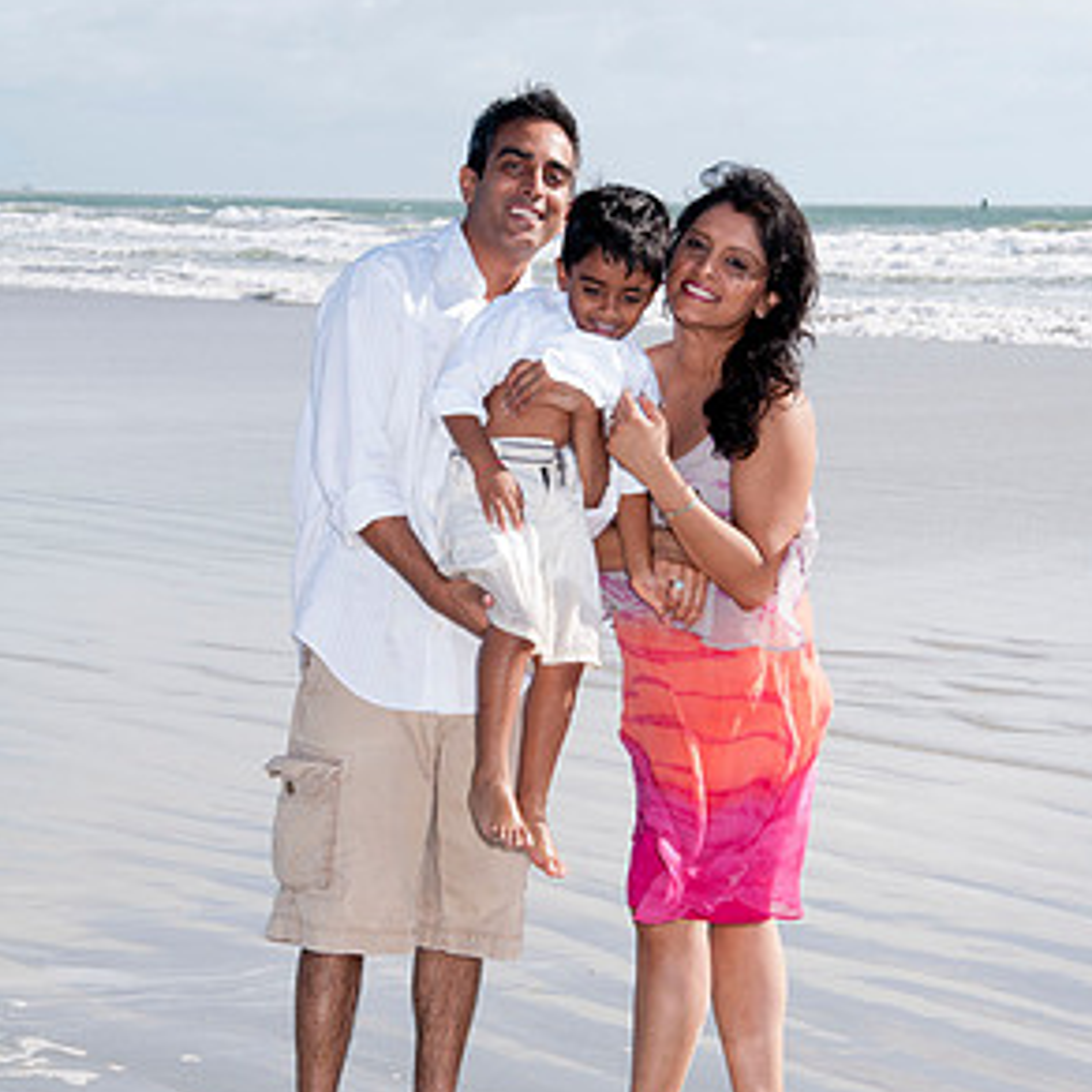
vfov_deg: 15.3
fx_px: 4069
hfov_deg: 15.3
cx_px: 555
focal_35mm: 114
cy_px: 550
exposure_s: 1/250
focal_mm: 58
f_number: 11
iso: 100
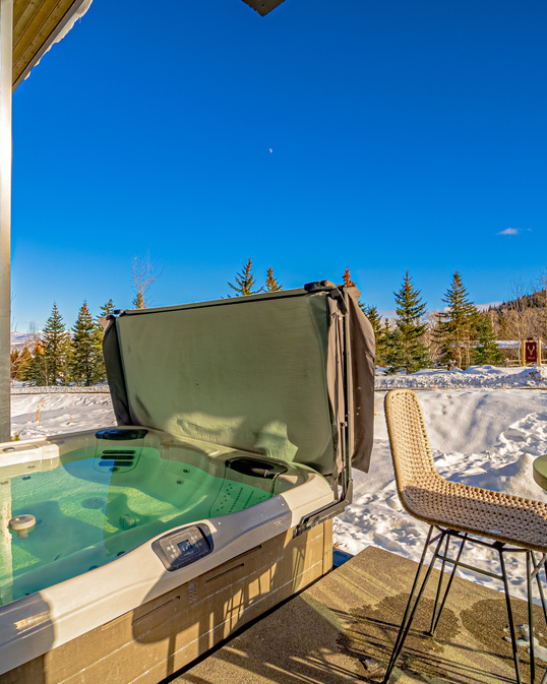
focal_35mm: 20
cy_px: 344
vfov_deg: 80.4
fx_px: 405
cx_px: 242
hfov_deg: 67.9
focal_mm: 14
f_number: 13
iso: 125
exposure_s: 1/2000
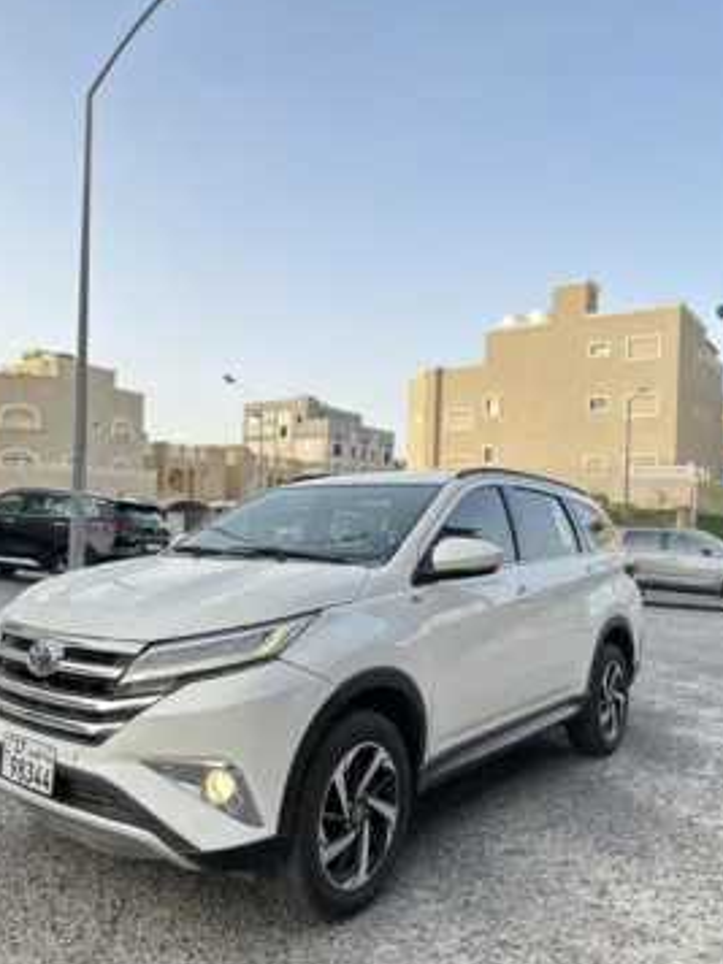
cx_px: 347
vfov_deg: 65.3
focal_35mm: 27
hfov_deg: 51.3
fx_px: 752
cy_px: 509
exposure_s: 1/245
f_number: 1.78
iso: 80
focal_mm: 6.86
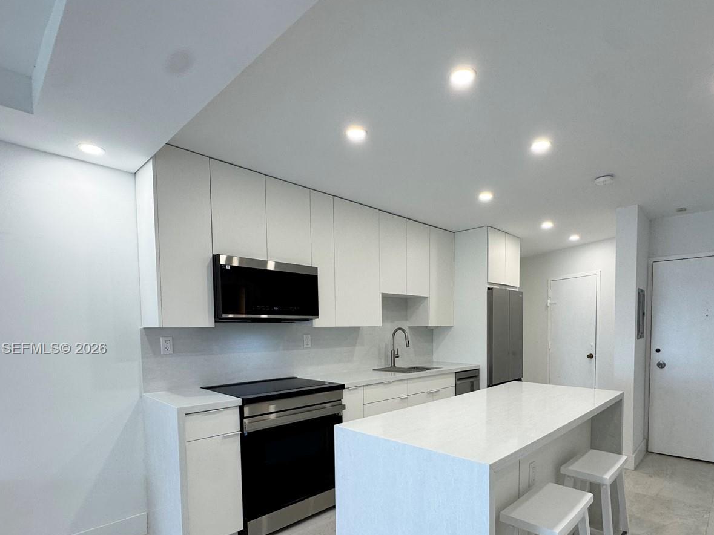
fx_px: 392
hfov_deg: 84.3
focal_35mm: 19
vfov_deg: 67.1
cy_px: 349
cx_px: 402
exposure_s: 1/120
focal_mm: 2.22
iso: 125
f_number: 2.2
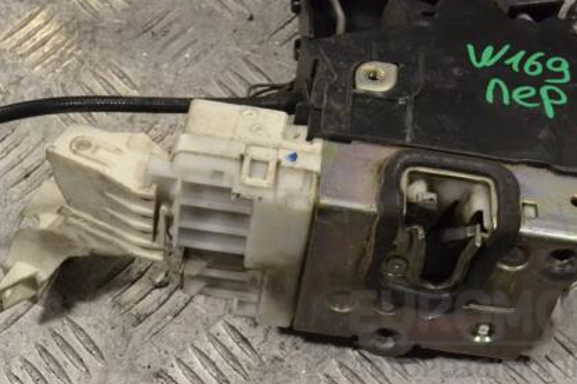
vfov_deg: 19.7
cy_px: 127
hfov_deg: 29.2
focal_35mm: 69
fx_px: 1106
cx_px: 324
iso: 3200
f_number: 10
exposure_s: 1/400
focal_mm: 32
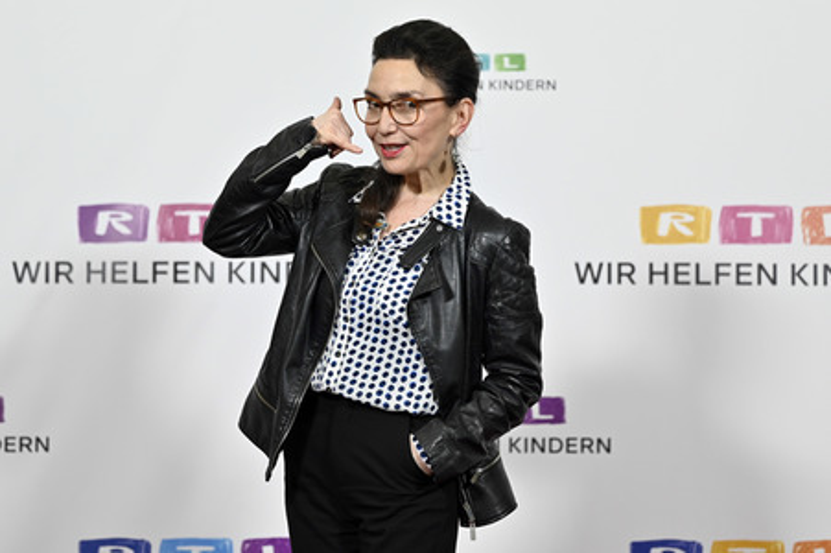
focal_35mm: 85
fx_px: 1961
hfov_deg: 23.9
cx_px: 416
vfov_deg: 16.0
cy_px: 276
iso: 1000
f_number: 2.8
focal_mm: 85
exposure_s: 1/640
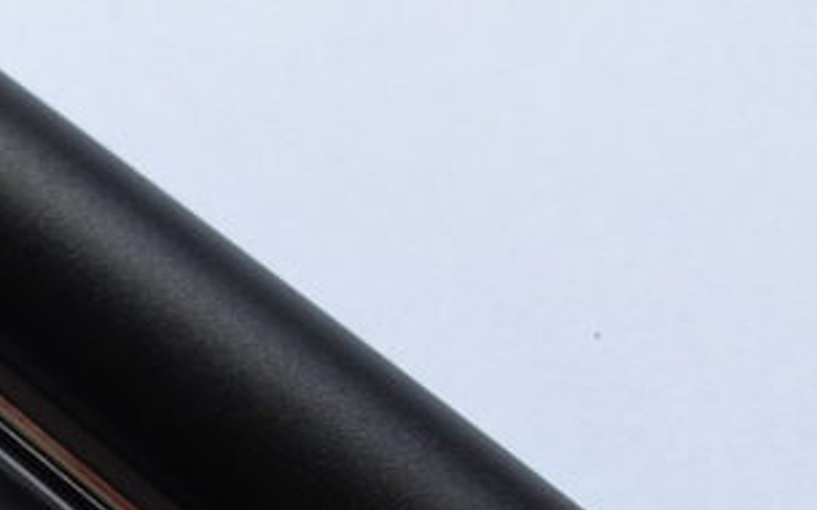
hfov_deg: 23.8
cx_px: -5
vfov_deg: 15.3
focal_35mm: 83
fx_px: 1848
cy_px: 576
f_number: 2.8
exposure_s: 1/45
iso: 100
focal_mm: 6.3
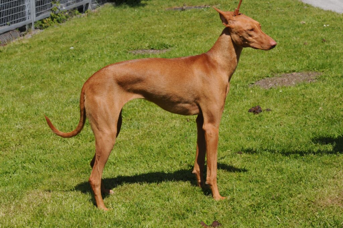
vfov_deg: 10.6
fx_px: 1228
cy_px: 114
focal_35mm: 129
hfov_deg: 15.9
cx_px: 172
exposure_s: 1/800
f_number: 14
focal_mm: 86
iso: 800
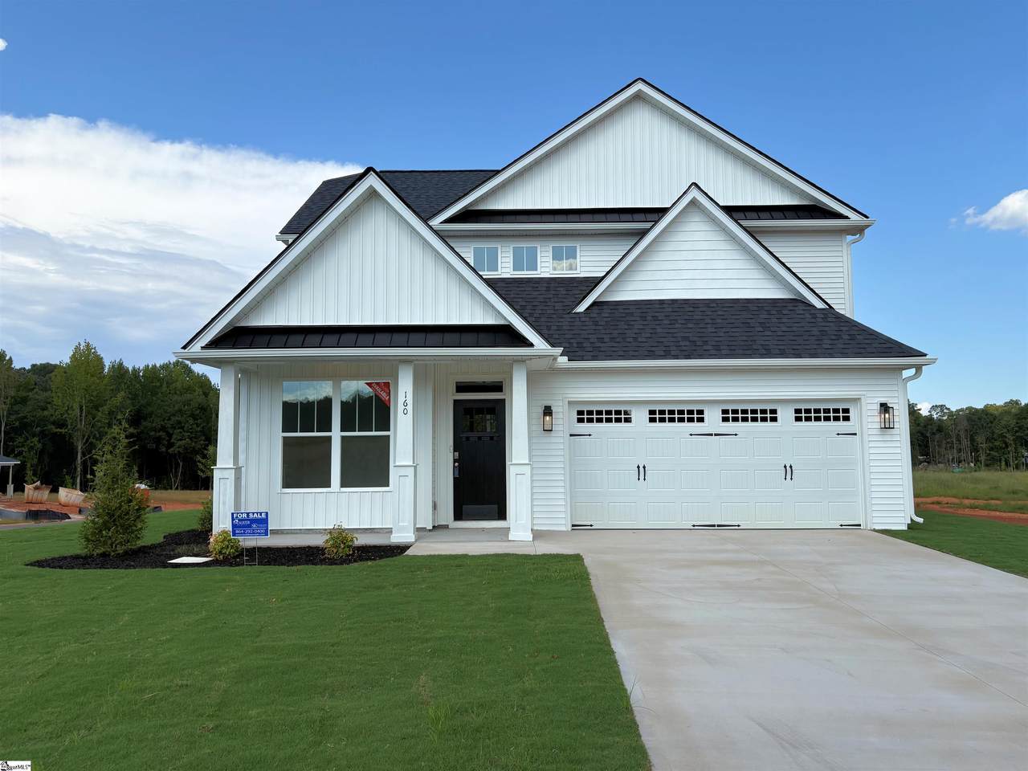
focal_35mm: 26
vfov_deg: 53.1
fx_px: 772
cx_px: 514
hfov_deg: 67.3
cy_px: 386
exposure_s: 1/3831
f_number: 1.6
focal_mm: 5.96
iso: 50
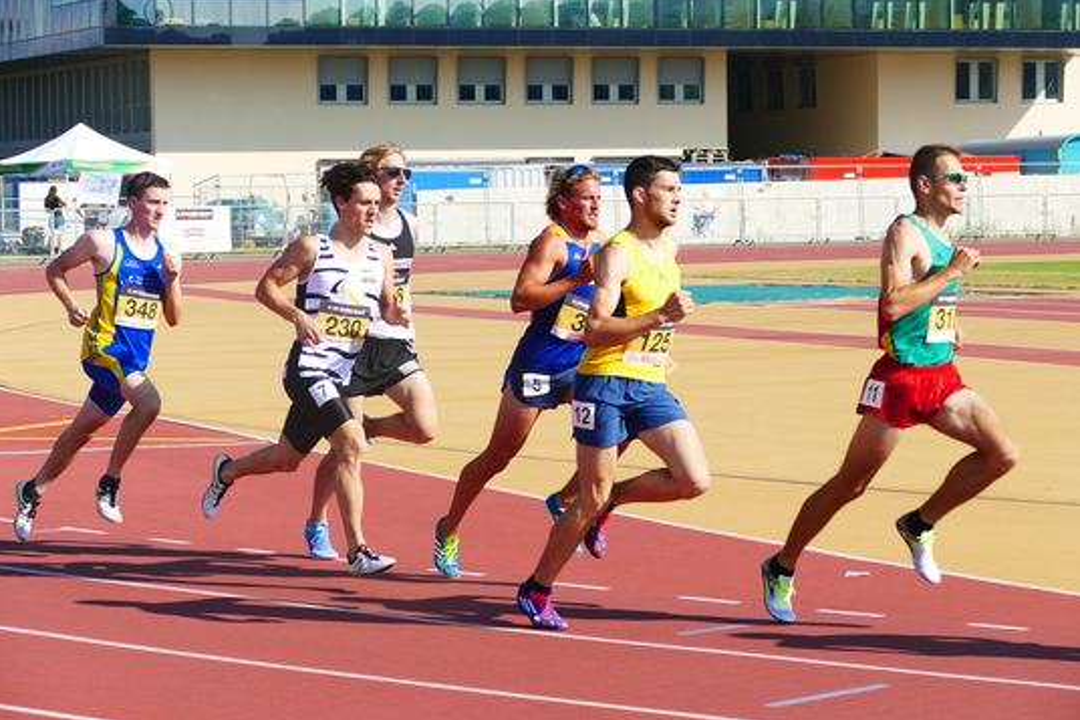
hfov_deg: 16.7
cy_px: 359
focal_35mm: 123
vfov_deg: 11.1
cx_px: 540
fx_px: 3689
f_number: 3.9
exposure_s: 1/1000
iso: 125
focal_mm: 44.41
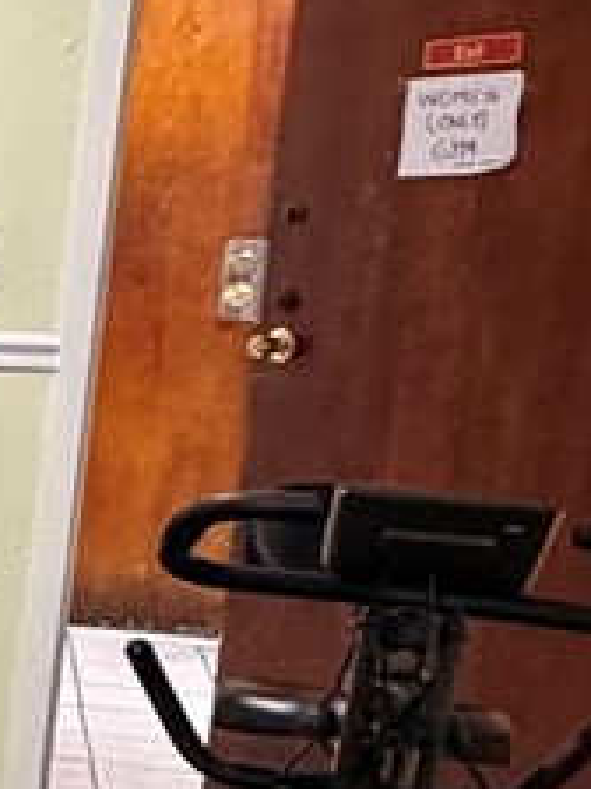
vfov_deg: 19.5
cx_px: -1319
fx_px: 2276
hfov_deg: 9.9
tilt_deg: -10.0
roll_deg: -0.9
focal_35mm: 100
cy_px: 574
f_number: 2.2
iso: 640
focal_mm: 2.22
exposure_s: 1/60
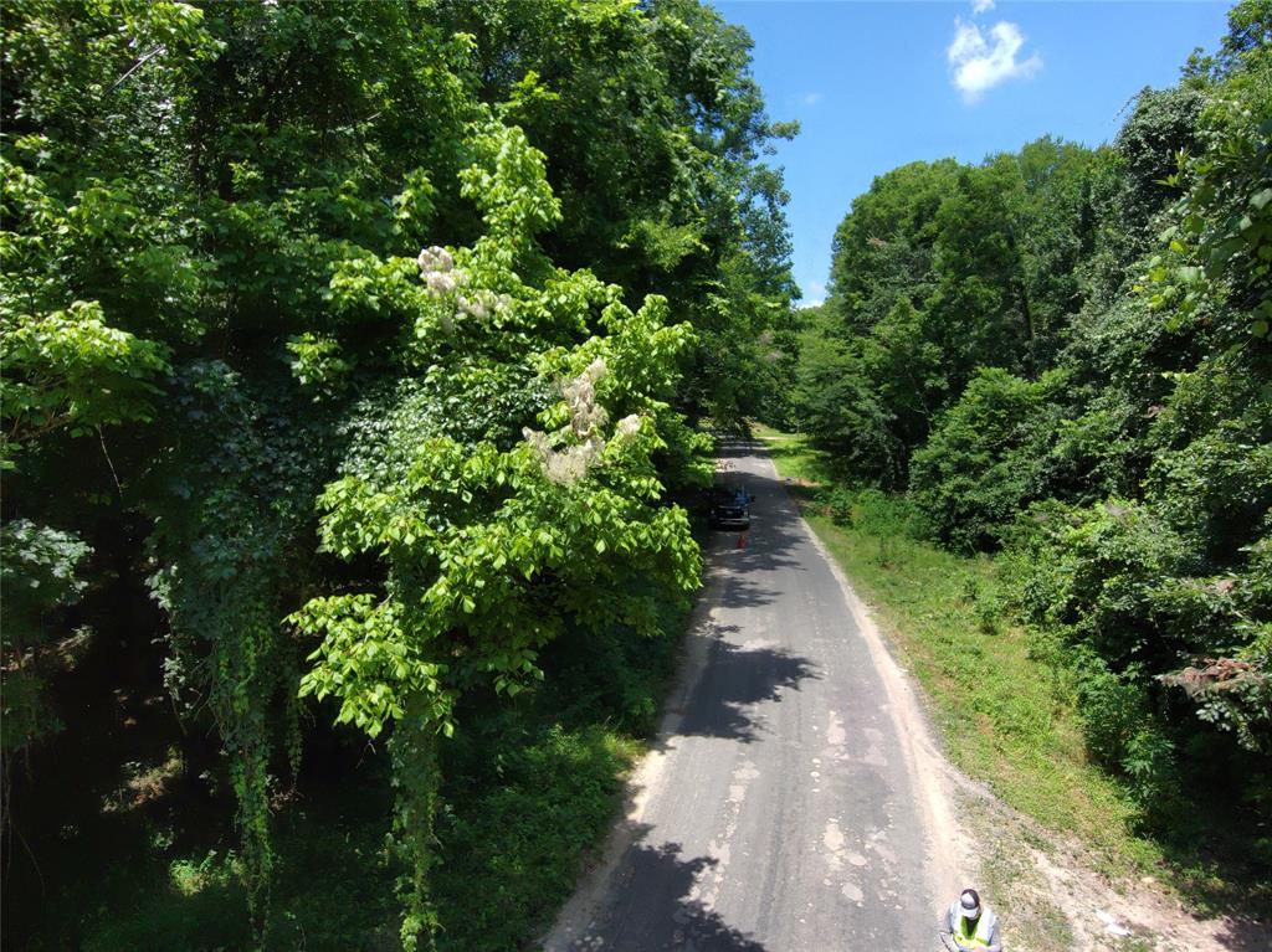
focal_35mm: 21
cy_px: 476
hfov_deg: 79.0
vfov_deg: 63.4
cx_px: 636
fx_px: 771
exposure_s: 1/120
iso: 795
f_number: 2.8
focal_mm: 3.7
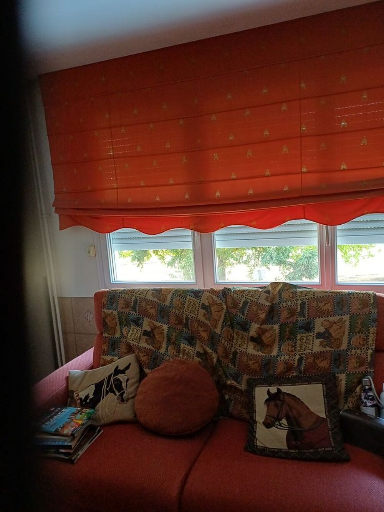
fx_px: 370
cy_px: 256
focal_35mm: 25
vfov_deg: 69.4
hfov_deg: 54.9
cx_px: 192
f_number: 1.8
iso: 400
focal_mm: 4.65
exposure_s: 1/33.3
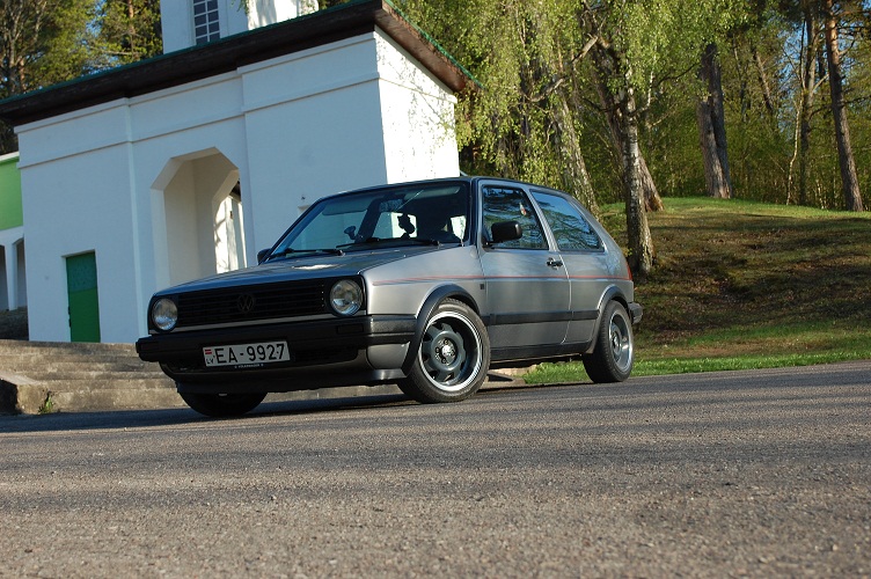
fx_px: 1450
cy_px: 290
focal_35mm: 60
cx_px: 436
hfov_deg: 33.4
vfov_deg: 22.6
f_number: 7.1
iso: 200
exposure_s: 1/200
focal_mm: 40
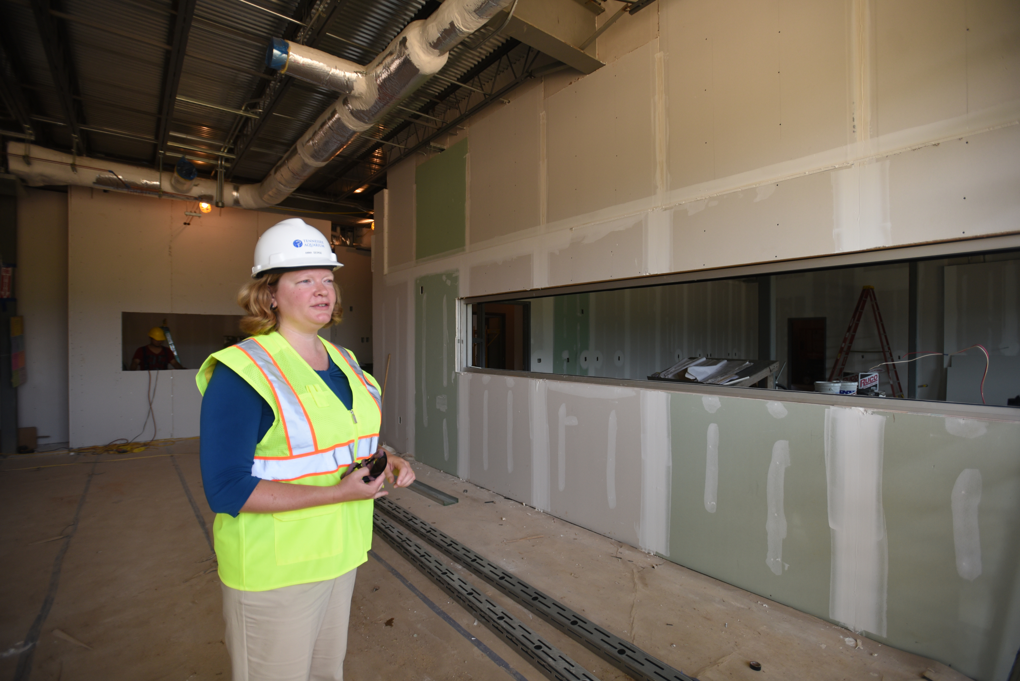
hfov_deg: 93.3
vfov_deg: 70.5
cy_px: 340
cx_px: 510
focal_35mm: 17
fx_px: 482
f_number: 2.8
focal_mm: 17
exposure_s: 1/500
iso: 400
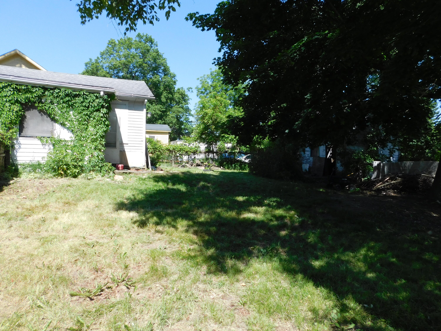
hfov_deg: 73.9
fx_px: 293
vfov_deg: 58.9
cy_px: 166
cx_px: 220
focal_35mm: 23
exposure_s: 1/800
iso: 125
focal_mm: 4
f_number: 3
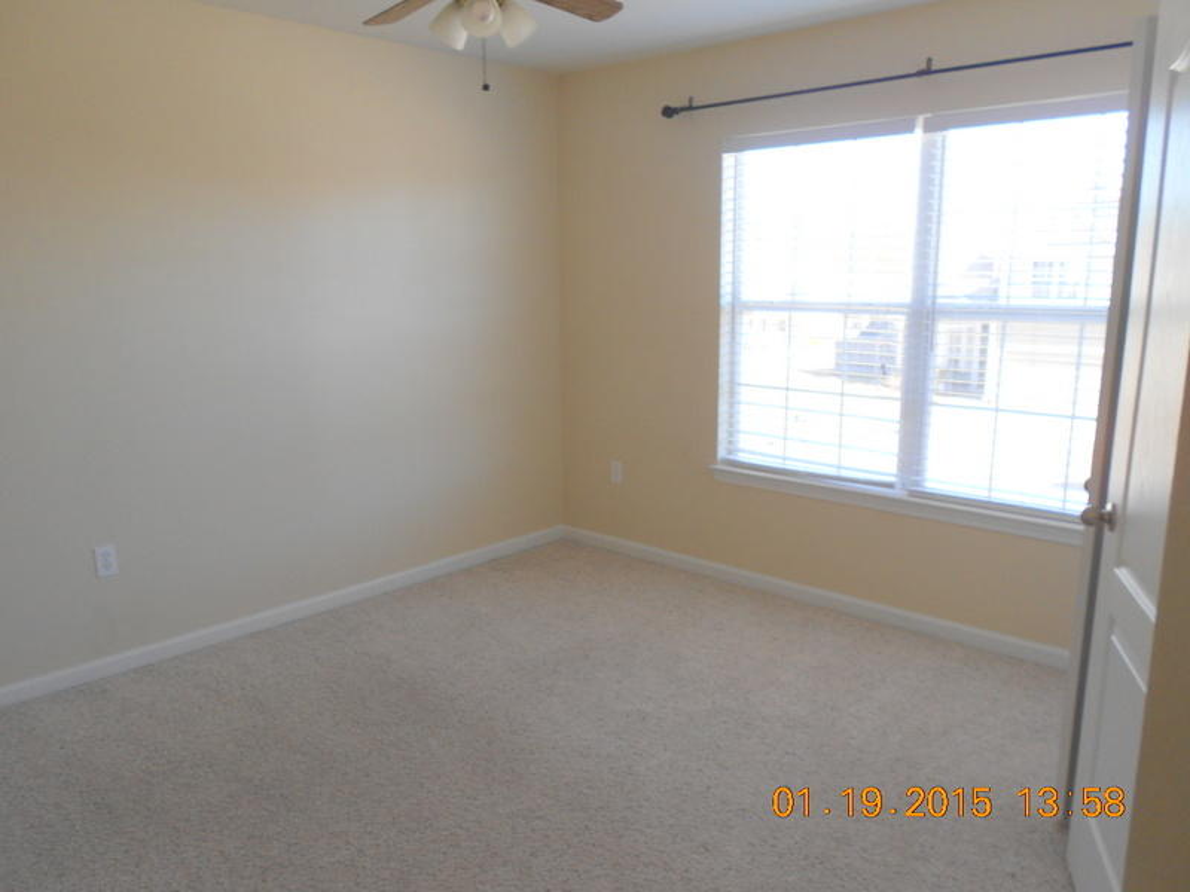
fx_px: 894
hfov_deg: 67.3
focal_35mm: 26
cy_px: 446
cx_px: 595
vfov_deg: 53.1
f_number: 3.2
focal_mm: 4.6
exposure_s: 1/40
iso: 80
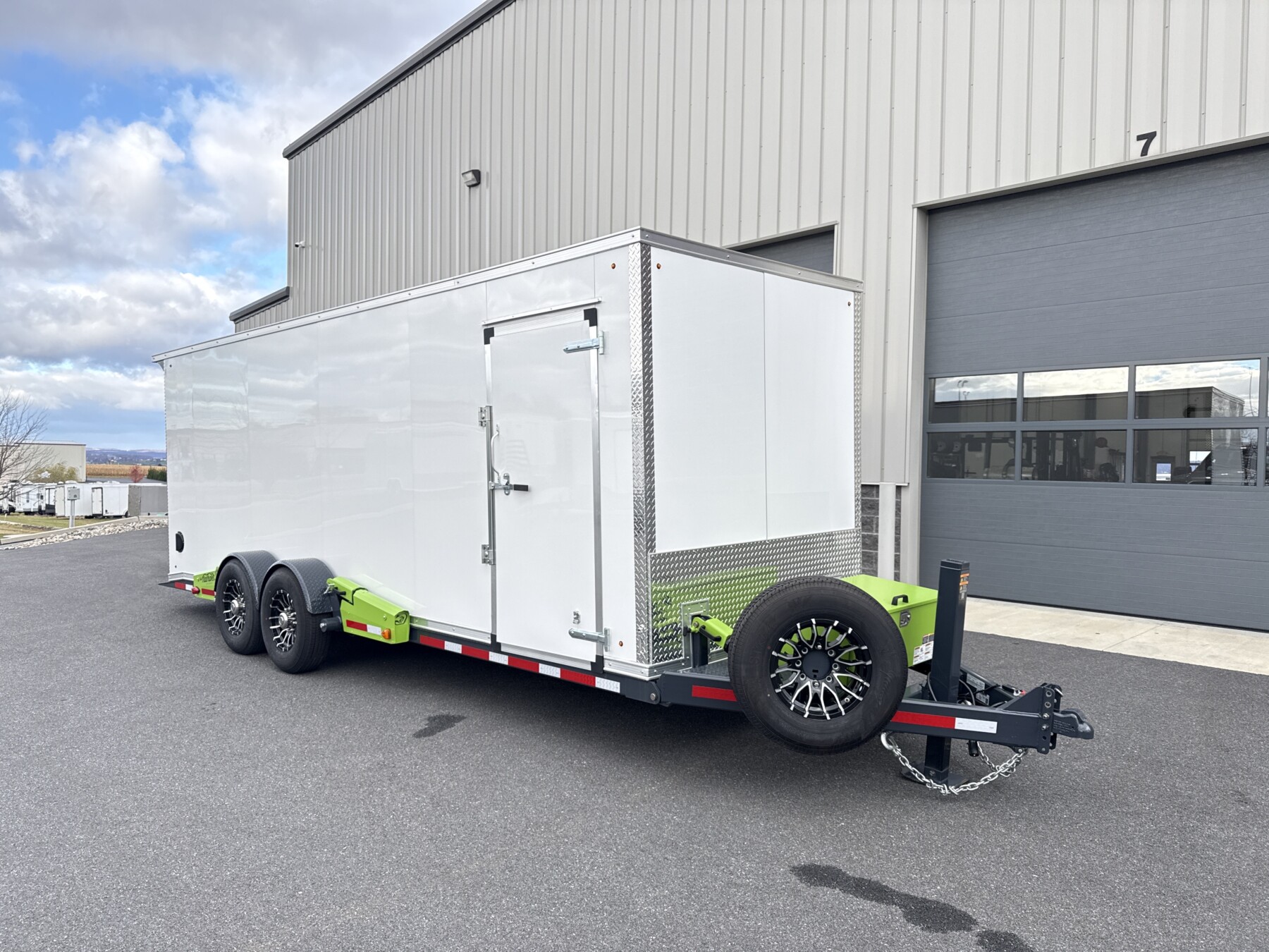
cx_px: 634
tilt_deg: -1.2
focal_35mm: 24
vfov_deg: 56.8
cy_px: 476
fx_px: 880
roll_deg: -0.9
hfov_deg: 71.6
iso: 100
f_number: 1.78
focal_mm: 6.76
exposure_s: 1/695
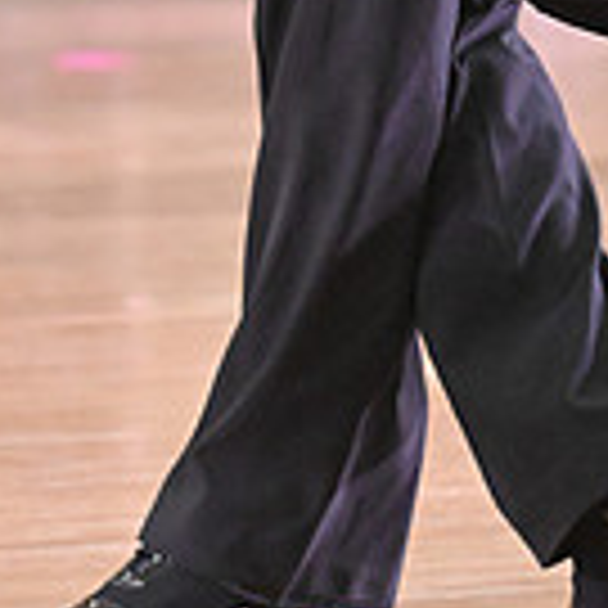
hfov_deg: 3.0
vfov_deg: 3.0
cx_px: 777
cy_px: -491
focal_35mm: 584
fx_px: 11605
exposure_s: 1/320
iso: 7200
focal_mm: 160
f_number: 5
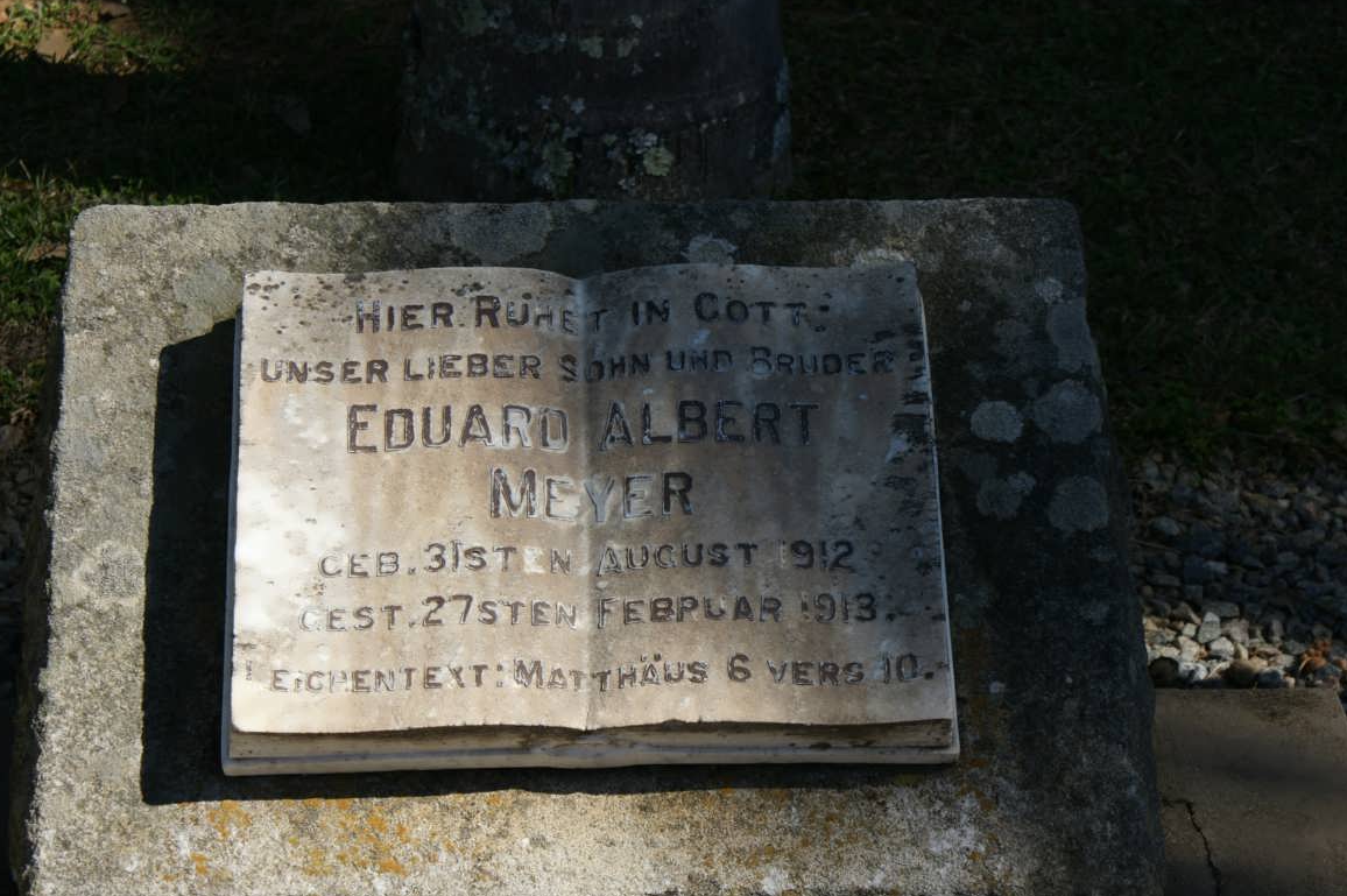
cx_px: 653
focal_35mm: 109
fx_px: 4075
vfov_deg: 12.5
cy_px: 454
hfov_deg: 18.8
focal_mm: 70
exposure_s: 1/250
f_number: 9
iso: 200
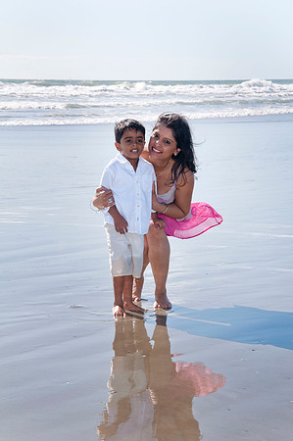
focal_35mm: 128
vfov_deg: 16.1
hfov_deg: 10.7
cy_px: 220
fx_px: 1560
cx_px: 146
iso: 100
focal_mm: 85
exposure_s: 1/250
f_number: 11
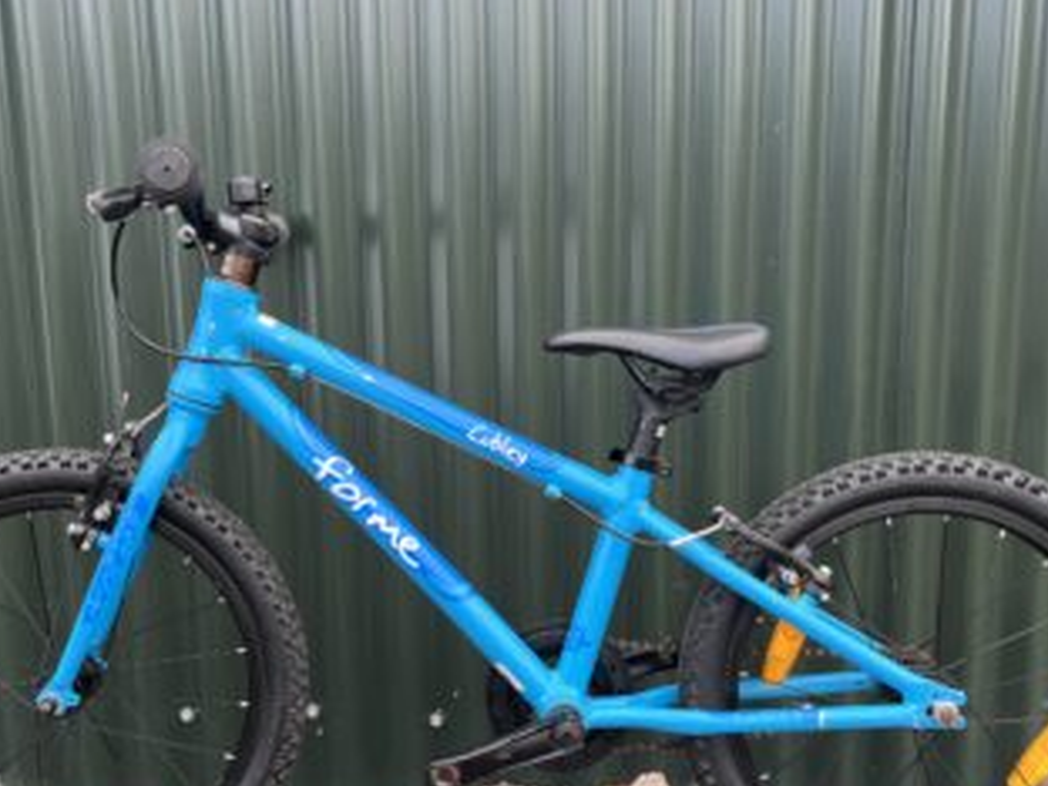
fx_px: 1211
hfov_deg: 46.8
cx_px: 484
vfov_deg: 35.9
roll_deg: +2.0
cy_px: 457
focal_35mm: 40
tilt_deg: -10.2
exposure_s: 1/399
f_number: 1.6
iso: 50
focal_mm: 5.1
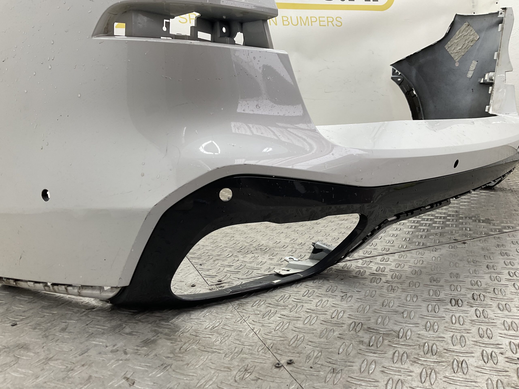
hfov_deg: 61.7
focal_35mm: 29
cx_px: 260
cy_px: 194
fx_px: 435
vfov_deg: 48.2
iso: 32
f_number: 1.8
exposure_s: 1/100
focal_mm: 3
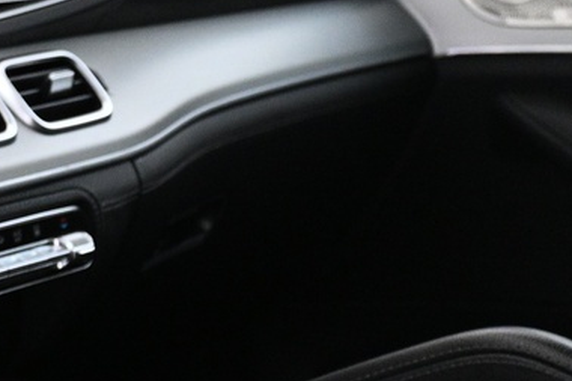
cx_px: -393
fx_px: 2033
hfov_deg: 14.5
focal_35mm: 128
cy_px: 45
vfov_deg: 10.6
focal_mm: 20
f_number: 3.8
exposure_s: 1/25
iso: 1600
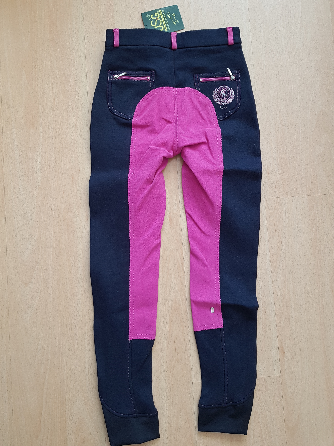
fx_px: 334
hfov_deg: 53.1
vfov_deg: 67.3
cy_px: 223
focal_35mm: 26
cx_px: 167
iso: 64
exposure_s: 1/50
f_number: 1.7
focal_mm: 4.2
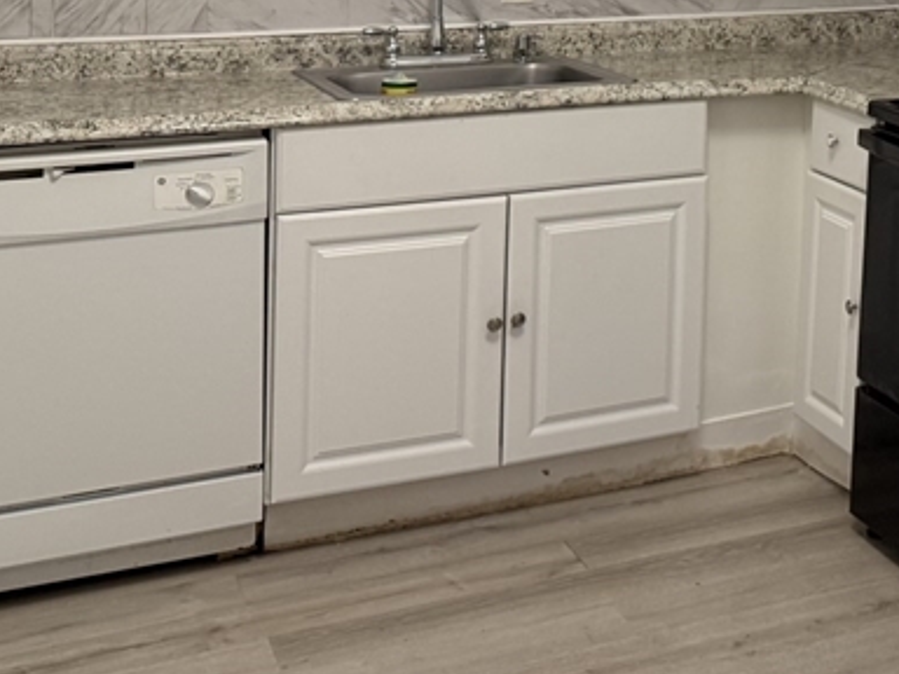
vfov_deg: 21.6
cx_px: 972
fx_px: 1662
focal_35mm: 64
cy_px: -96
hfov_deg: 27.8
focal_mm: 6.76
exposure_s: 1/60
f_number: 1.78
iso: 200
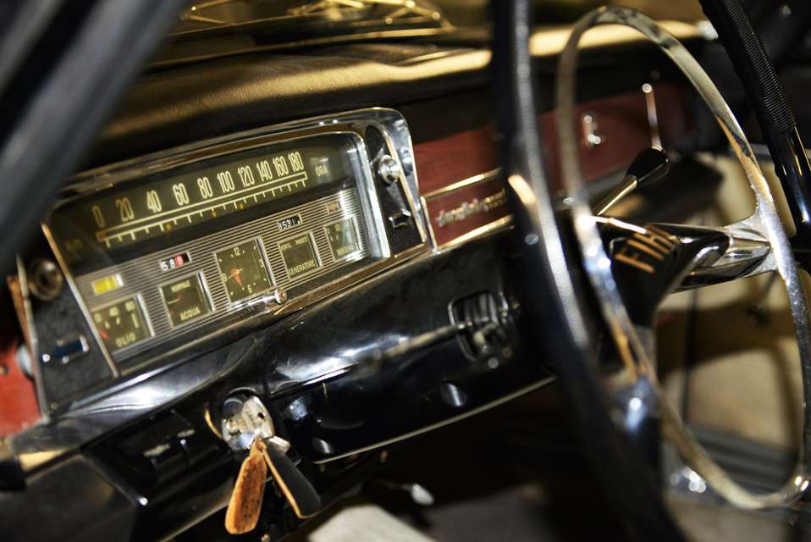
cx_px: 406
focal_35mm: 62
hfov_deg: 32.4
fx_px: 1398
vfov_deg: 21.9
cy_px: 271
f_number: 4
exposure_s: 1/60
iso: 800
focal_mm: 62
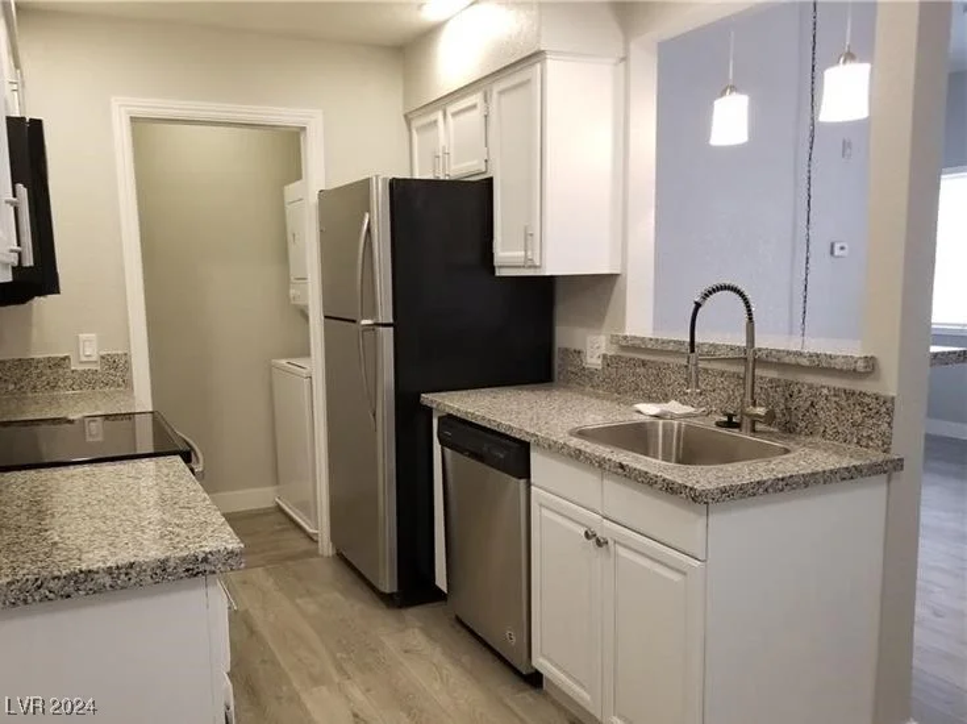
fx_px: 726
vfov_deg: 53.0
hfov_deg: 67.3
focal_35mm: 26
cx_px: 484
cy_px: 362
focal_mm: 4.3
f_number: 1.7
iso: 160
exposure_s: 1/60
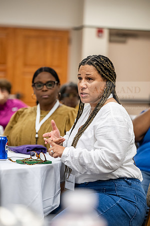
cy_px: 113
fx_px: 656
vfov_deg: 19.5
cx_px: 75
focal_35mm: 105
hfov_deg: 13.0
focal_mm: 105
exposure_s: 1/200
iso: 2000
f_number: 2.8
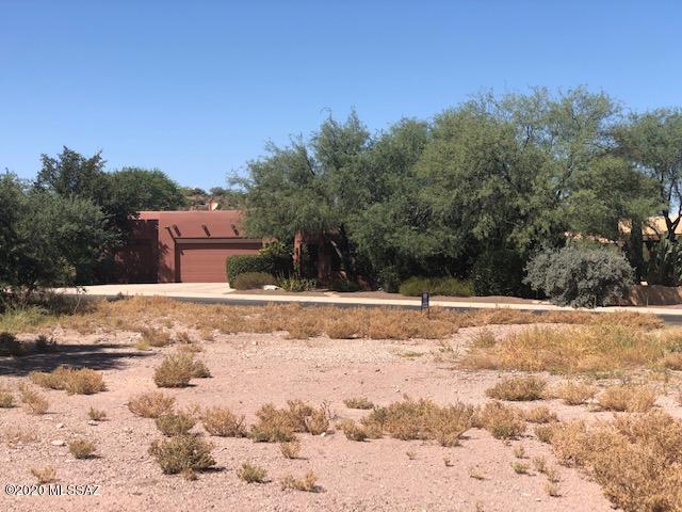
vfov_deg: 25.7
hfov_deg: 33.8
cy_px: 256
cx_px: 341
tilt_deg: -1.2
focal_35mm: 57
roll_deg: -0.2
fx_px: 1123
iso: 20
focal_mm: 6.6
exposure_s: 1/813
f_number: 2.8
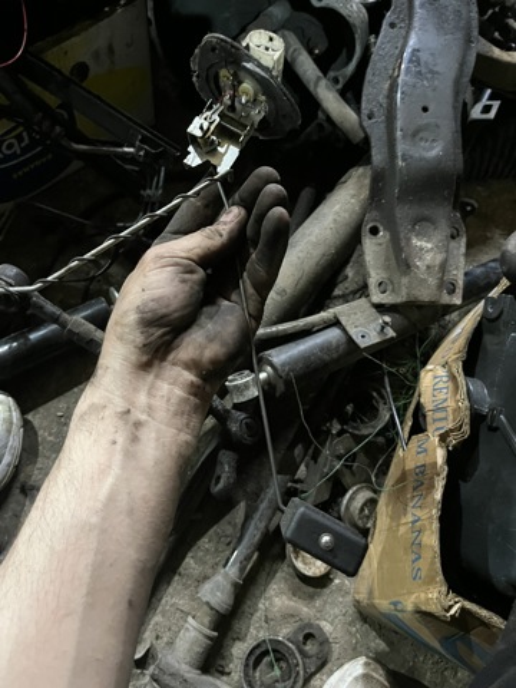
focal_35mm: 26
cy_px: 344
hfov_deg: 53.1
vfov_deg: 67.3
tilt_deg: -65.5
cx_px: 258
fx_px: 517
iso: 640
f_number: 1.6
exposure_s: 1/25
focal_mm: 5.1
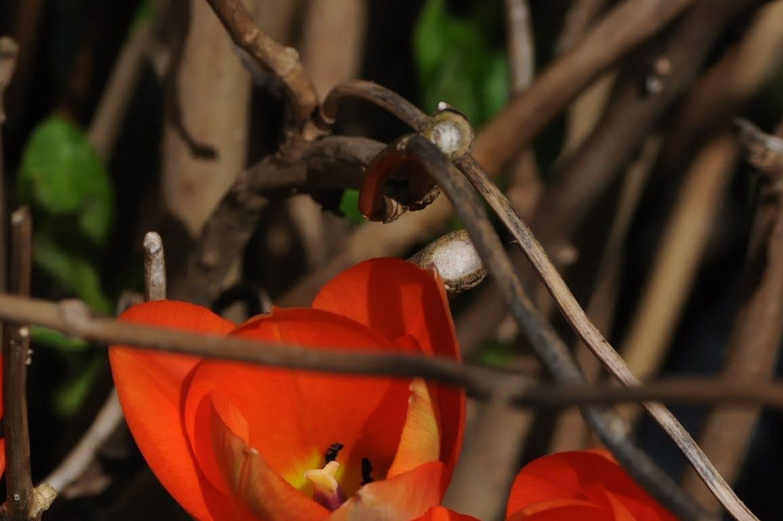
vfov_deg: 4.4
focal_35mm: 308
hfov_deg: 6.7
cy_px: 456
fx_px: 6692
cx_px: 282
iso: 800
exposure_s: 1/2500
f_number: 13
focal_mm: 116
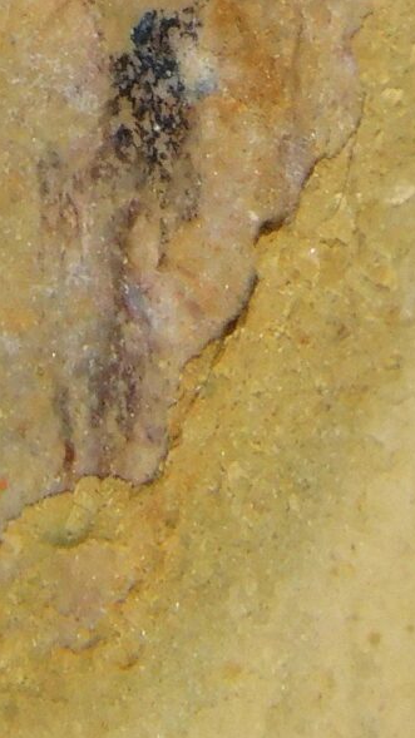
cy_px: -564
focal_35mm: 1098
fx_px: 21495
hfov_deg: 1.1
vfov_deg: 2.0
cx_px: 300
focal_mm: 41.3
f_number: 5.6
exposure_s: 1/80
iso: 125
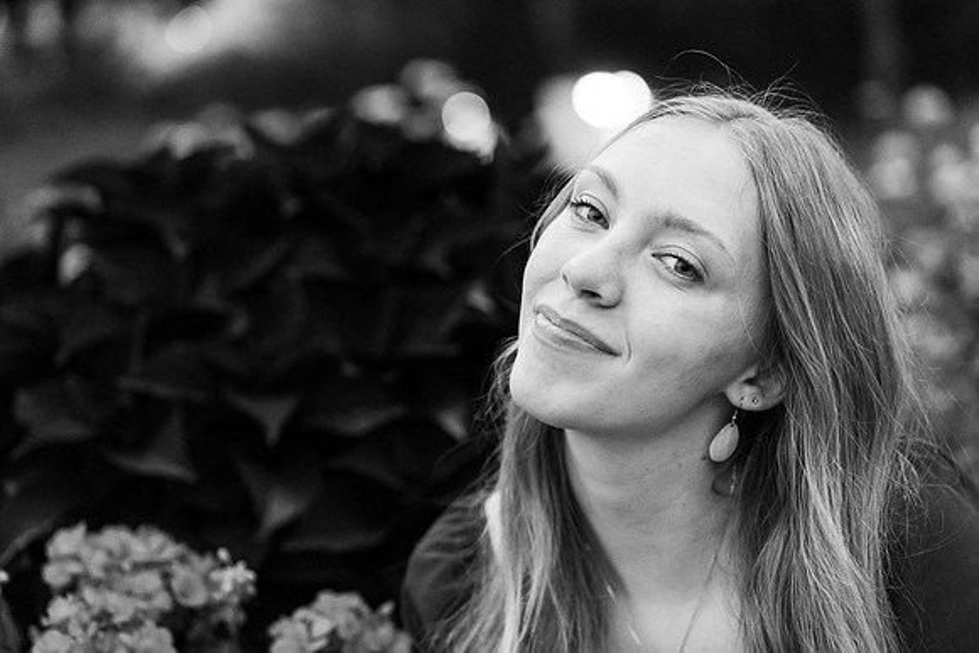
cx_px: 490
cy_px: 326
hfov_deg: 23.9
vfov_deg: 16.1
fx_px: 2312
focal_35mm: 85
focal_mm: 85
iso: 4000
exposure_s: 1/400
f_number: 3.2
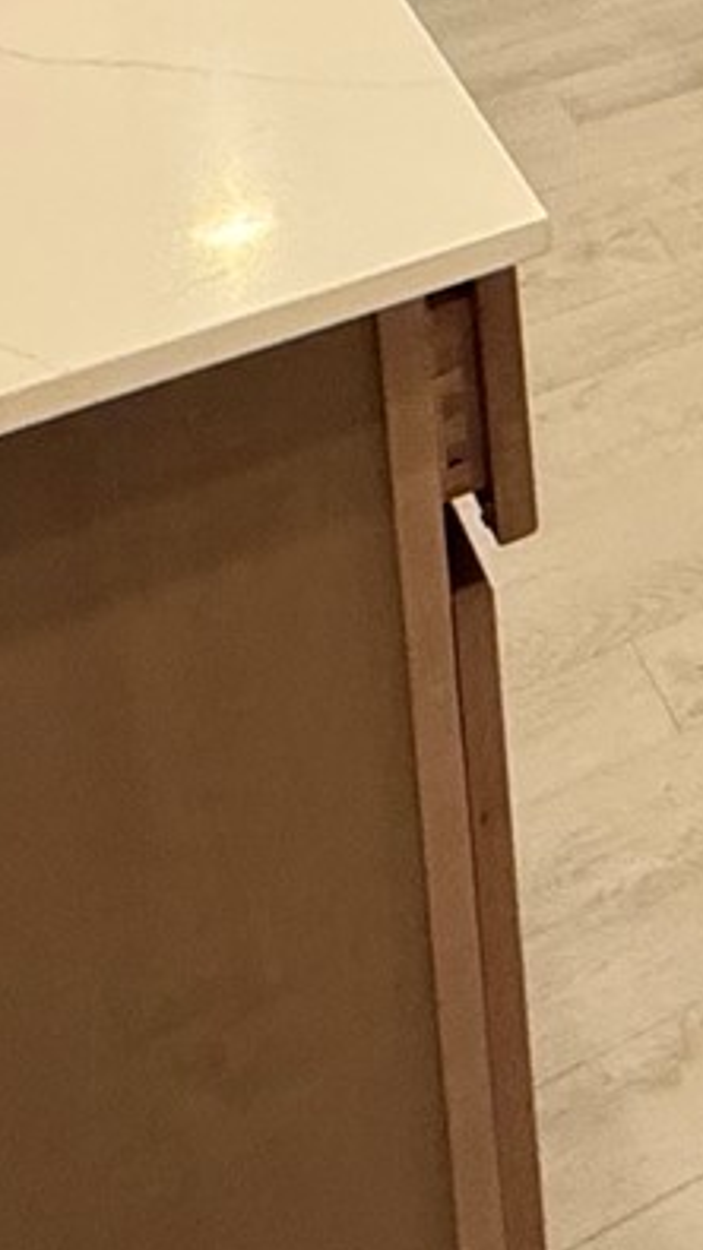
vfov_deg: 20.7
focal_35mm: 79
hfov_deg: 11.2
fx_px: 2620
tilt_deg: -5.1
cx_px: 1944
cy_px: -864
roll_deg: +1.1
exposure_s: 1/120
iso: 400
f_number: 2.2
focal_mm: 2.22
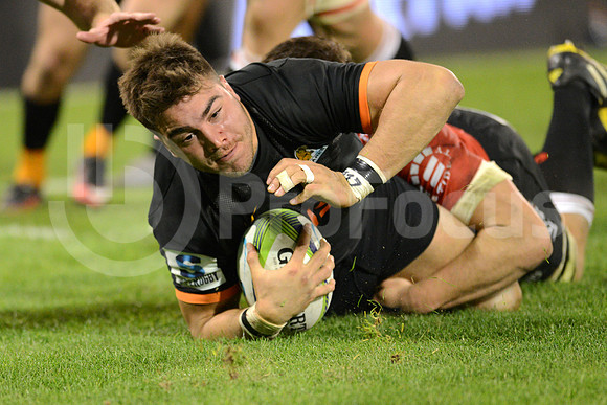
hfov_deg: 6.9
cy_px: 202
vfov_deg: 4.6
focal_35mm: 300
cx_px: 304
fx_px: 5059
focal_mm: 300
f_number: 2.8
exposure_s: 1/1000
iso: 4500
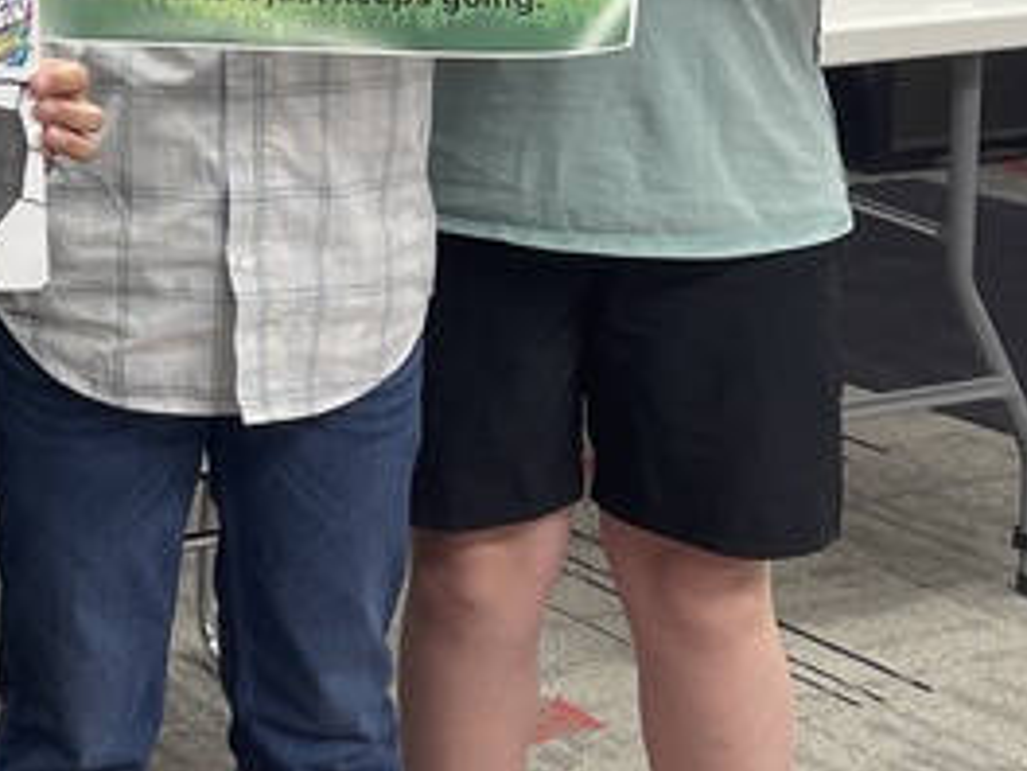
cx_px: -490
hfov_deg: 18.1
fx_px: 2878
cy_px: -66
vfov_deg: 14.9
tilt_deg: -8.5
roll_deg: +1.2
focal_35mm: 97
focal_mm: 5.1
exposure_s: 1/60
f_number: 1.6
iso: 64
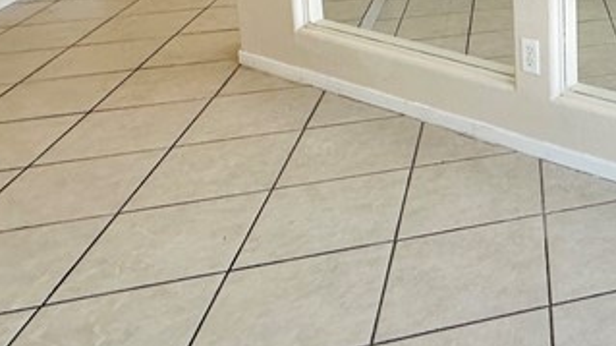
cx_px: 772
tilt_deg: -6.9
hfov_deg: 32.9
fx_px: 800
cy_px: -166
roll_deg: +0.0
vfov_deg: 20.9
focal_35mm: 49
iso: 40
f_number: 2.2
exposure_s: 1/141
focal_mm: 2.22
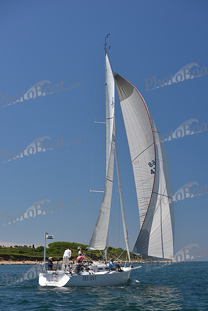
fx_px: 684
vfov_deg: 25.7
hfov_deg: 17.3
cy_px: 171
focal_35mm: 79
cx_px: 113
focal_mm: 70
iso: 250
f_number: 5
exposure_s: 1/800
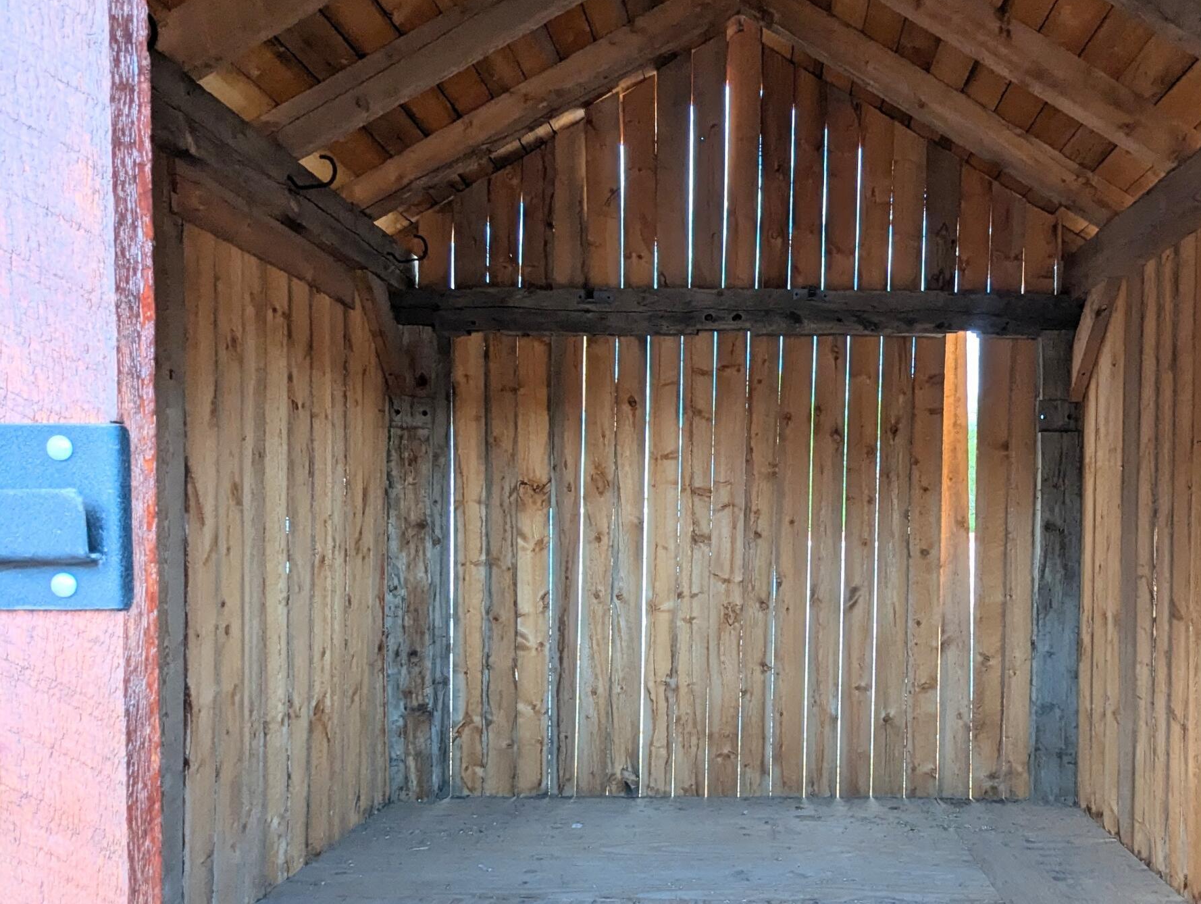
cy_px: 565
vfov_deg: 50.9
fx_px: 938
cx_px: 764
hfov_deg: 64.1
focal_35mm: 27
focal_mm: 2.35
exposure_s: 1/41.6
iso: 199
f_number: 2.2
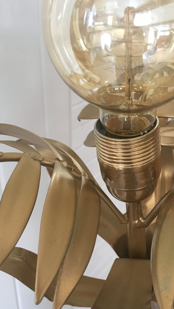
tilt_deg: -34.4
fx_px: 336
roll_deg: -4.5
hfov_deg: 28.6
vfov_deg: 49.0
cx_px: 130
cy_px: 189
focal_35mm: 41
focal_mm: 4.15
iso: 160
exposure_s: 1/33
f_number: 2.2
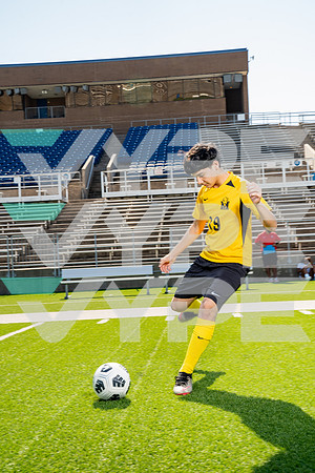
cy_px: 236
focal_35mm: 48
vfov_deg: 41.1
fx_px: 630
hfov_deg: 28.1
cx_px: 158
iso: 320
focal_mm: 48
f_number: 10
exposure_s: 1/250
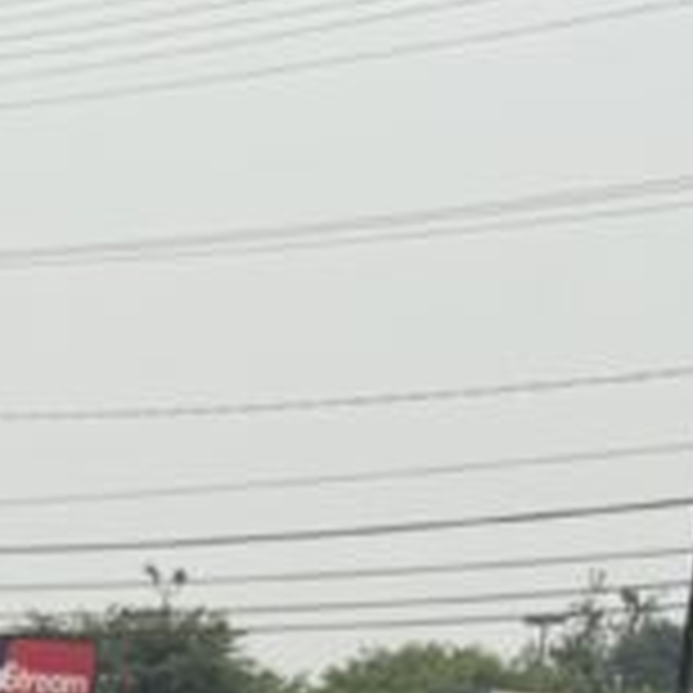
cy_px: 1730
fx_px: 3307
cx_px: -806
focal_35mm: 146
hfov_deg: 10.7
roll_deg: -2.3
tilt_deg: -13.4
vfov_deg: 10.2
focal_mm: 6.76
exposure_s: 1/4673
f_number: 1.78
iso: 80
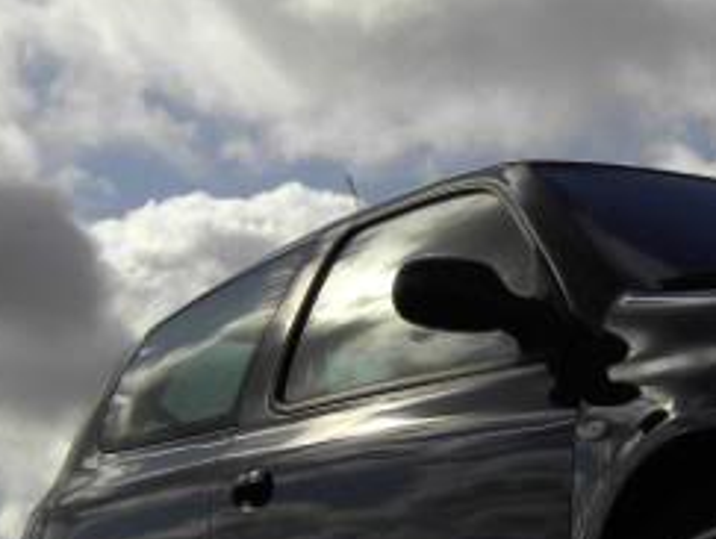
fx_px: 2382
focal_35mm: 115
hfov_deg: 16.7
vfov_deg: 12.9
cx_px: 734
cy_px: 289
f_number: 6.7
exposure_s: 1/650
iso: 50
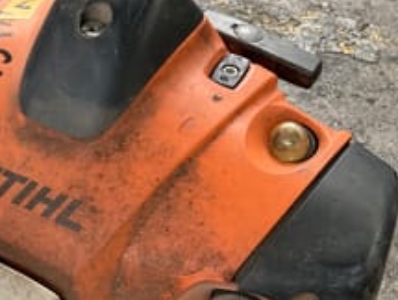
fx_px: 749
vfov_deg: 22.5
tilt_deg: -50.7
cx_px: 104
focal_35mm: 65
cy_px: 223
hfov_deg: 29.3
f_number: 1.8
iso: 200
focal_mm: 3.99
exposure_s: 1/60
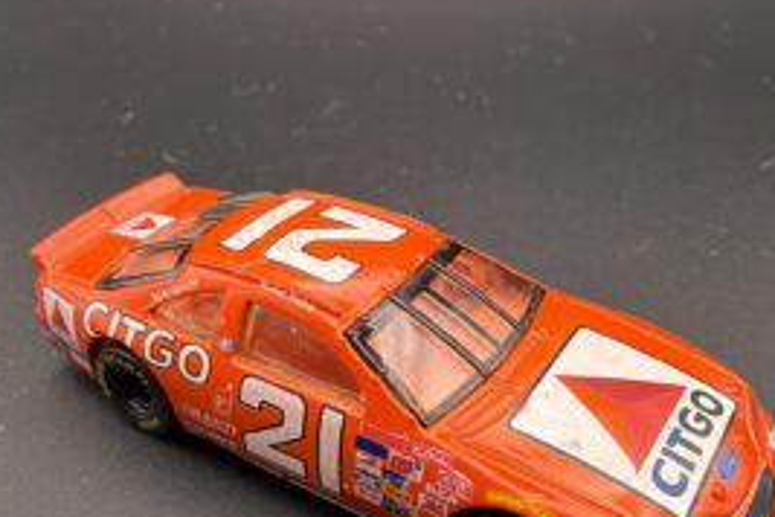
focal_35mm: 39
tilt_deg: -35.7
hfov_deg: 49.5
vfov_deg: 32.8
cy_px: 444
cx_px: 398
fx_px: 840
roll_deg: -0.4
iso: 160
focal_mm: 2.22
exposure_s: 1/60
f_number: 2.2
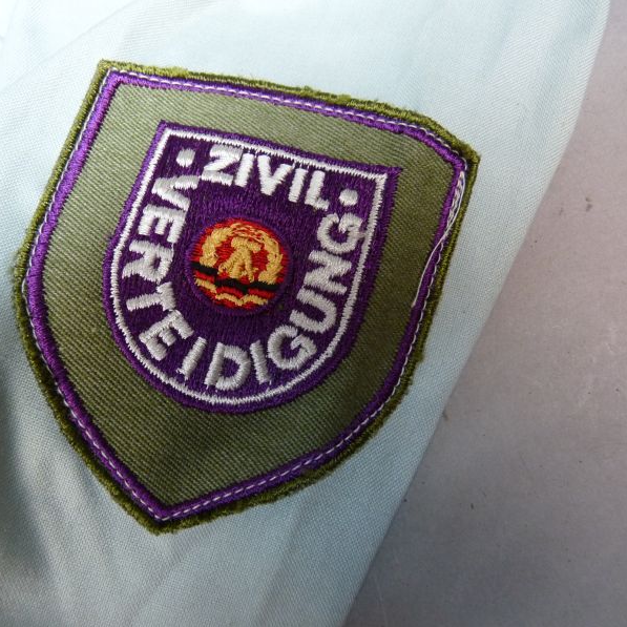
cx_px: 216
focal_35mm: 32
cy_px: 314
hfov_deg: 50.3
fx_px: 656
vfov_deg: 51.1
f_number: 2.8
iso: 400
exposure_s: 1/30
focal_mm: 4.8
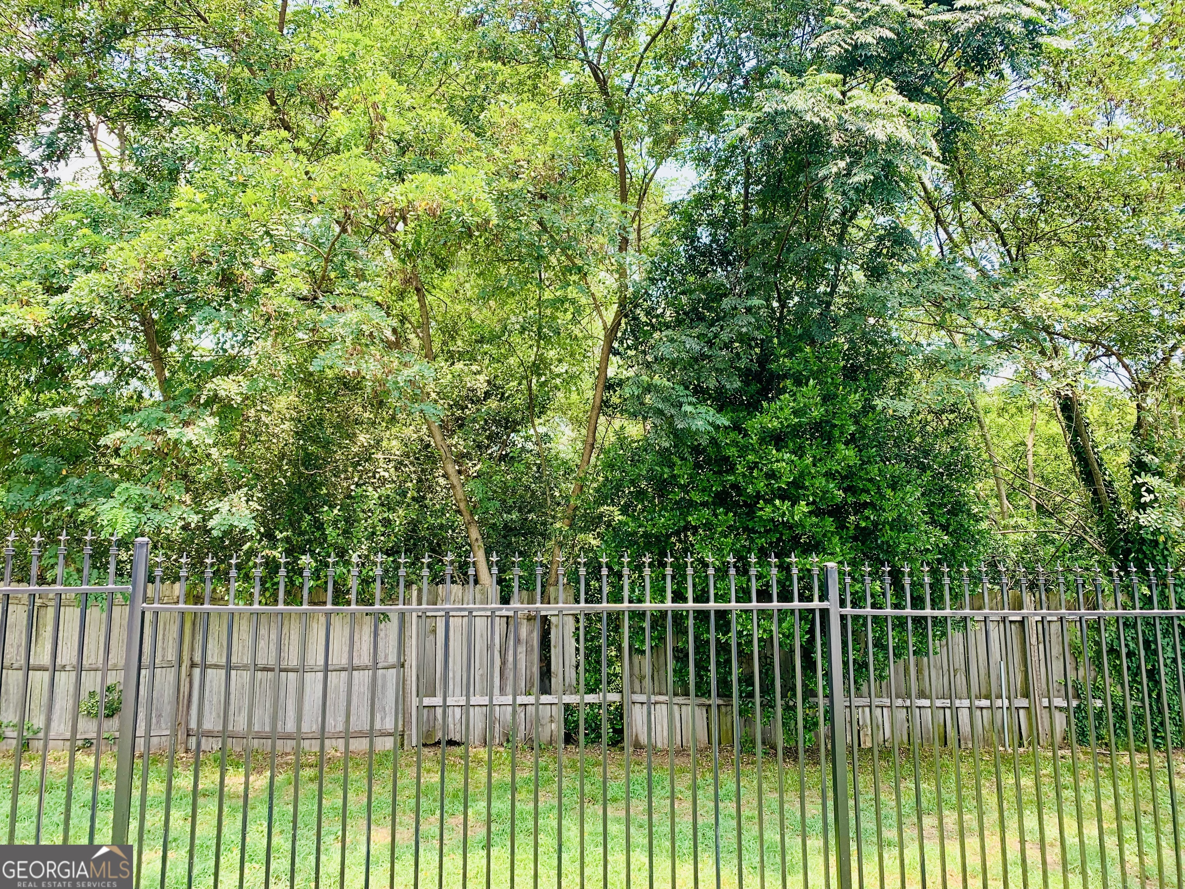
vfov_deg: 53.1
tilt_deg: +7.5
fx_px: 890
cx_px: 592
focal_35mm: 26
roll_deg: +1.8
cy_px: 444
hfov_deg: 67.3
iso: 25
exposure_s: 1/317
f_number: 1.8
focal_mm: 4.25
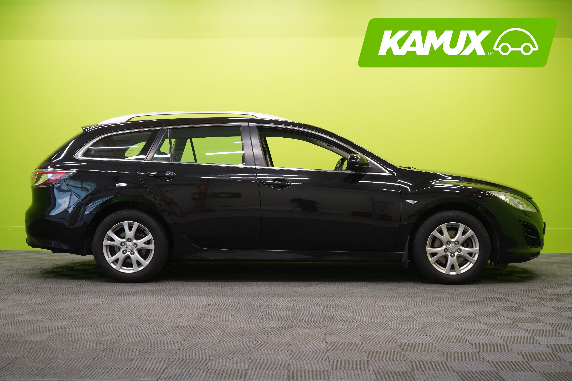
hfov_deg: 41.9
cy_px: 190
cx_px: 286
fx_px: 747
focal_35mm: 47
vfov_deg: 28.6
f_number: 5.6
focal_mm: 47
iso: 400
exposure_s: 1/25
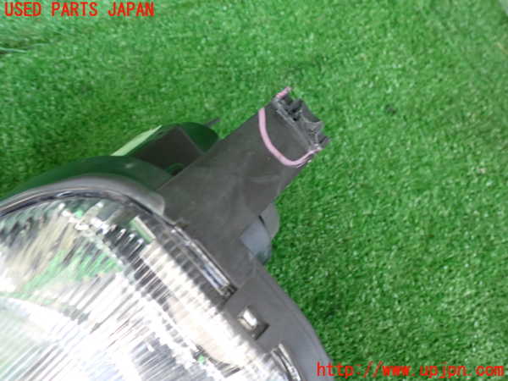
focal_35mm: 30
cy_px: 190
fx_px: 440
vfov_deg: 46.8
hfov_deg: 60.0
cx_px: 254
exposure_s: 1/30
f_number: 2.3
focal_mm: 5.4
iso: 400
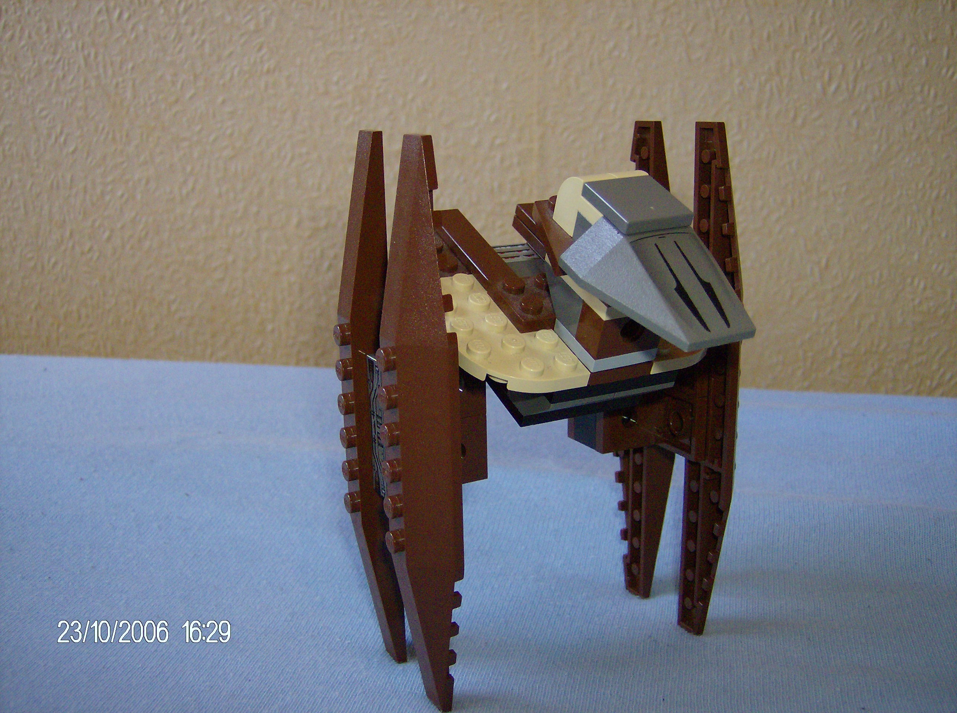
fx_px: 993
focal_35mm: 36
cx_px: 478
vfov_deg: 39.5
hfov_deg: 51.5
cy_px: 356
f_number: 2.8
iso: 200
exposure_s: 1/60
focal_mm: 6
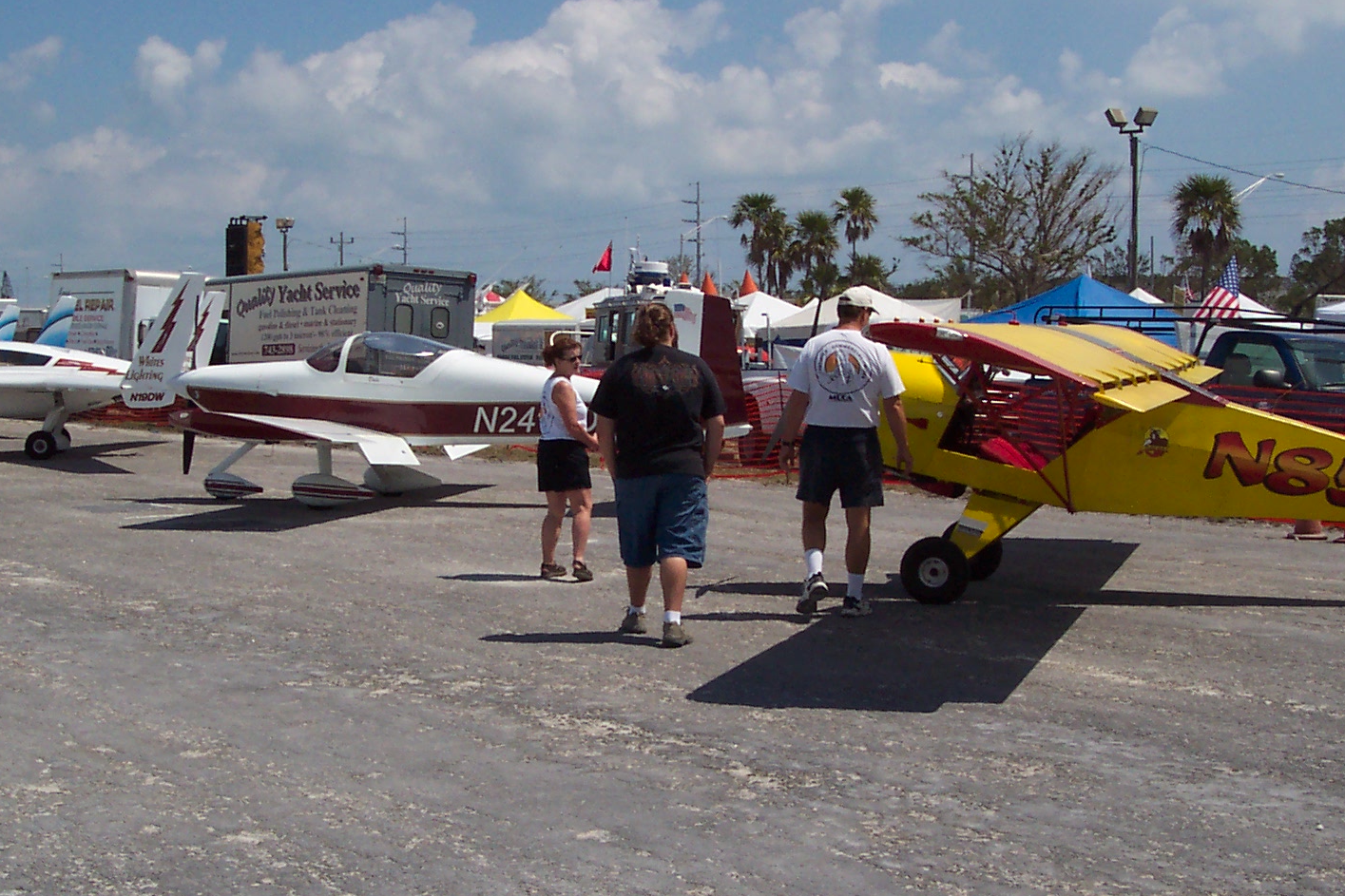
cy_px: 391
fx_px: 2167
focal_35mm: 58
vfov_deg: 23.4
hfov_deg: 34.5
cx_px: 681
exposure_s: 1/1000
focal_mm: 8
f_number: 4.8
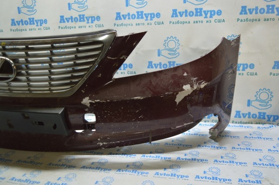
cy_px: 92
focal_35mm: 33
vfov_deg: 39.9
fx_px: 255
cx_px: 140
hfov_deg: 57.3
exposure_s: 1/50
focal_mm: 22
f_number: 3.8
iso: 400
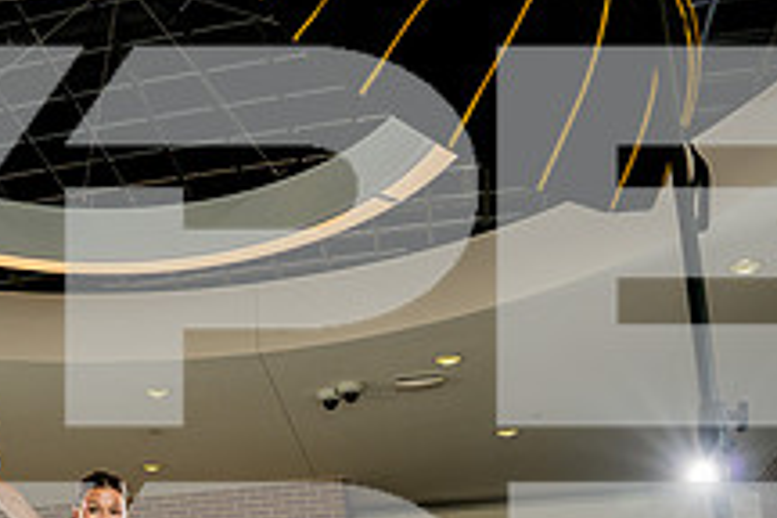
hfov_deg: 32.3
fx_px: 1230
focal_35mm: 57
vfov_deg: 21.5
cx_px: 0
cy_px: 677
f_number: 5.6
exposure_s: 1/250
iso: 250
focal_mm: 20
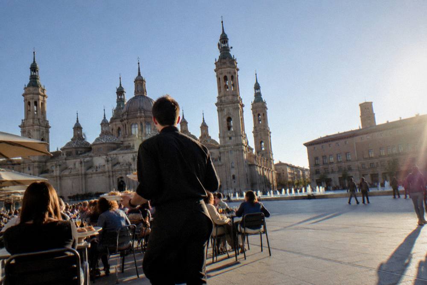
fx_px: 415
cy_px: 142
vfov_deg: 37.8
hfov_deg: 54.5
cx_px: 214
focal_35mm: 35
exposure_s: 1/200
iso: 500
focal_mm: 35
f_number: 10
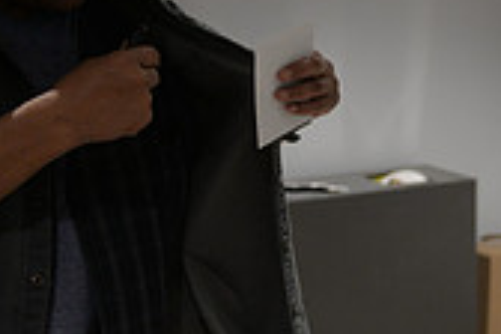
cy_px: 31
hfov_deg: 19.4
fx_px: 1155
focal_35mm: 83
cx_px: 859
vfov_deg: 16.2
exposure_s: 1/100
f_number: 2.8
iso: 800
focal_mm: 24
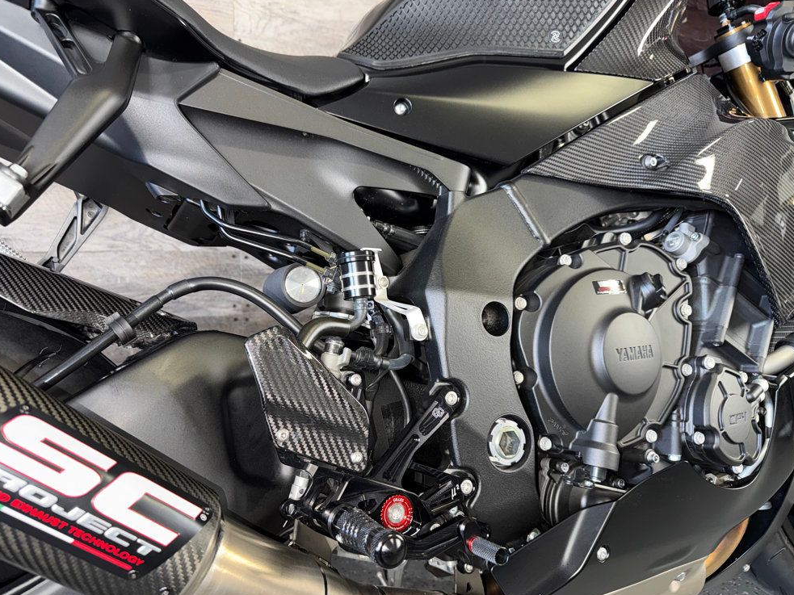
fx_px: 573
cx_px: 384
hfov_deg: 69.4
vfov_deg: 54.9
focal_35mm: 25
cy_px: 308
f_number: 1.78
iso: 80
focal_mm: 6.76
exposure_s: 1/16
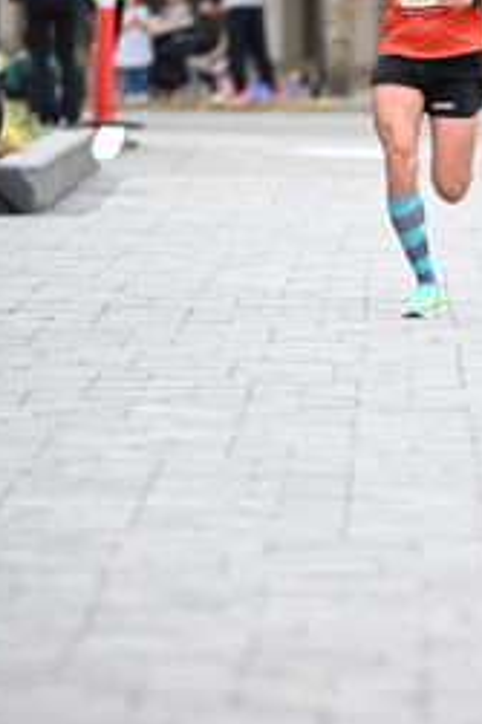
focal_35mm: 439
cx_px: 492
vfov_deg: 4.7
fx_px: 8828
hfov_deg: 3.1
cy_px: 260
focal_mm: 200
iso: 1600
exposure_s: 1/1250
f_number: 2.8
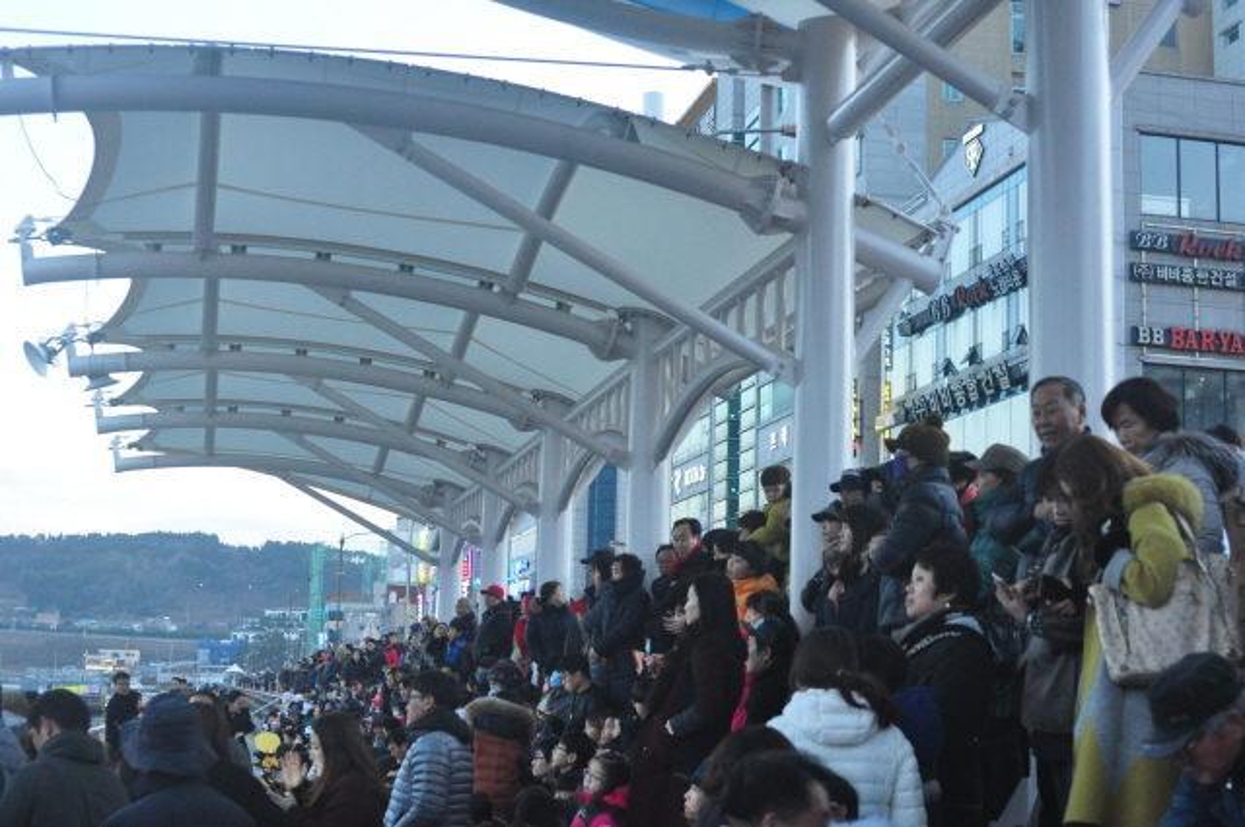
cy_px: 414
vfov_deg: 25.7
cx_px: 622
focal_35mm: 52
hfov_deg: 37.9
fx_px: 1813
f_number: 4.5
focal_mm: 35
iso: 1600
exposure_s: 1/80
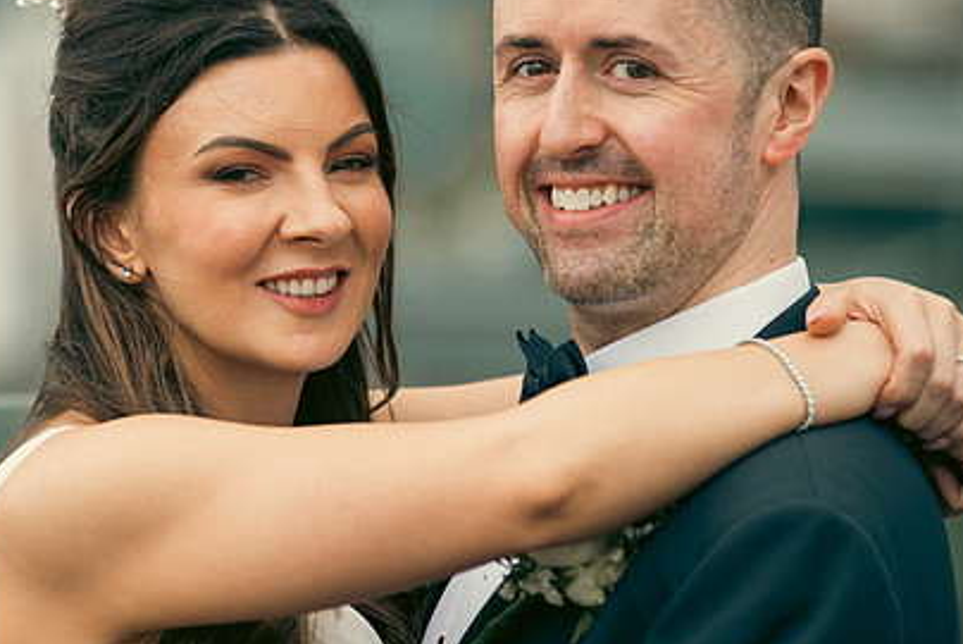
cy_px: 290
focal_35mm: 244
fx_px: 6531
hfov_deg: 8.4
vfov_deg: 5.6
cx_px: 393
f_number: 3.5
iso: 160
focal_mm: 170
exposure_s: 1/250
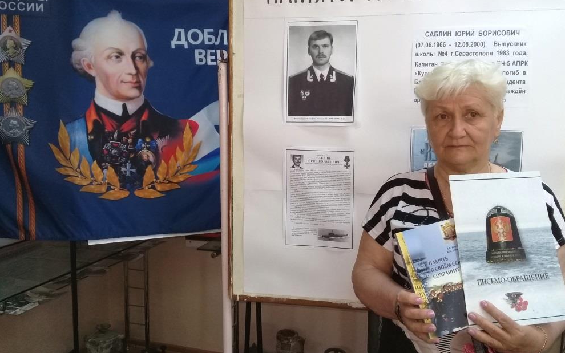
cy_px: 176
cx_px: 291
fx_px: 524
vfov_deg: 37.3
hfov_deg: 56.7
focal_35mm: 34
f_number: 2.2
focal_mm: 3.3
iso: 160
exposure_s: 1/33
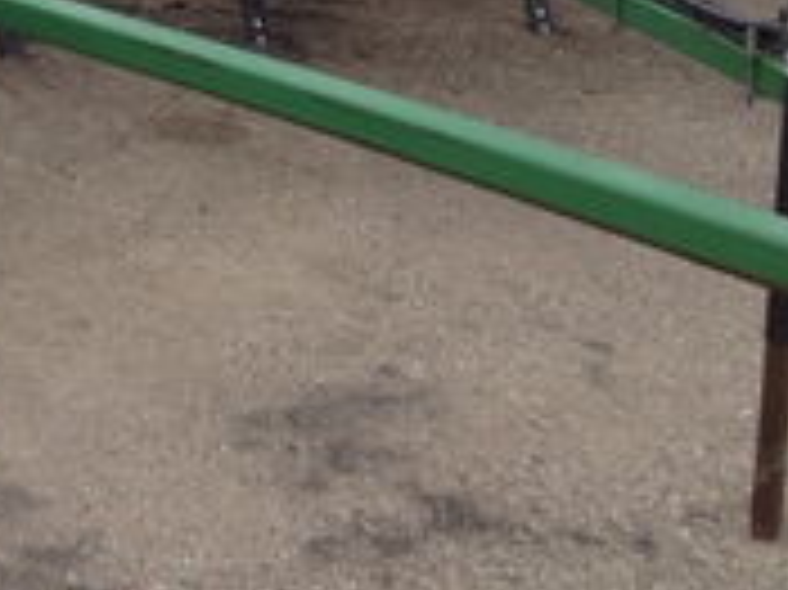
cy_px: -288
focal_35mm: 109
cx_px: -68
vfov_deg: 12.9
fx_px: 2480
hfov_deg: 17.5
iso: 50
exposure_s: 1/557
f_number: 2.4
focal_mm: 4.28
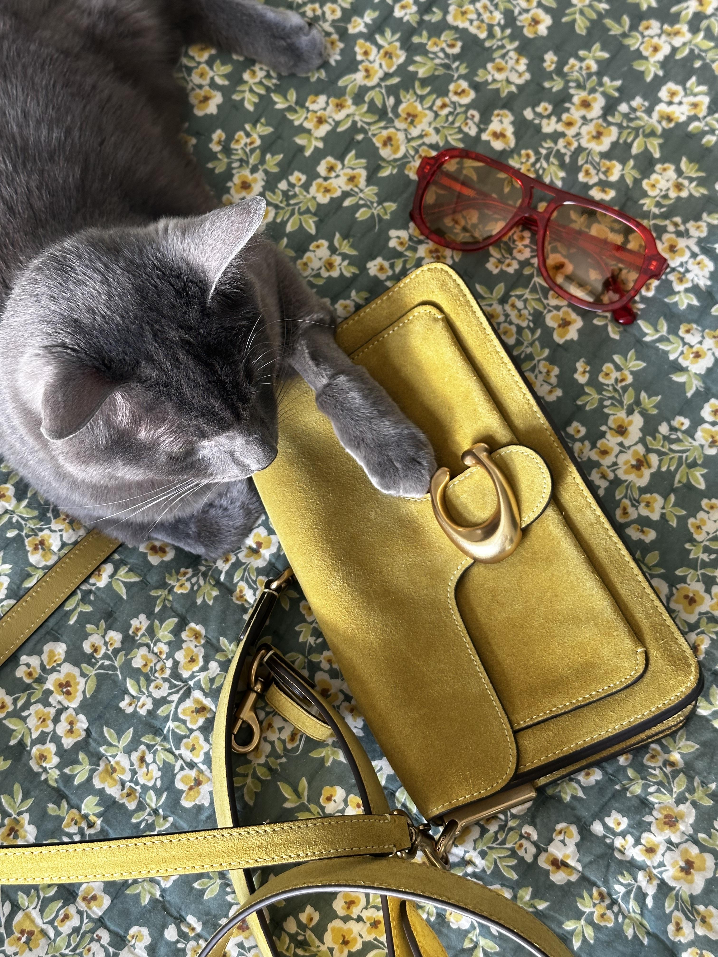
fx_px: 1327
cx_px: 359
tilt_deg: -67.4
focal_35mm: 48
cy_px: 478
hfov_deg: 30.3
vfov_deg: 39.7
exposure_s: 1/60
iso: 160
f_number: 1.78
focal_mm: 6.86
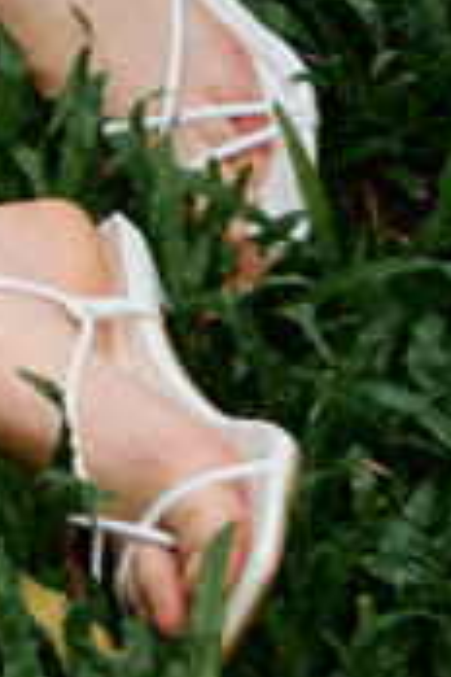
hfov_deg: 5.3
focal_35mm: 239
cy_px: -1169
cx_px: -1155
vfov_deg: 7.8
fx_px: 4491
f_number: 4
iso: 200
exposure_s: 1/500
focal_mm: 20
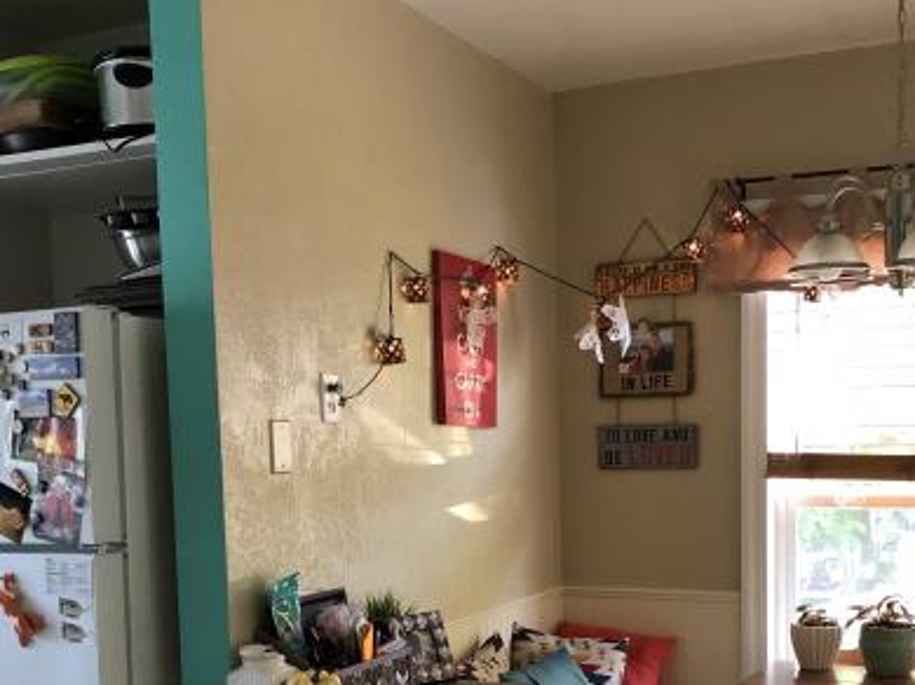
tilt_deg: -5.3
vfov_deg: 30.6
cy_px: 558
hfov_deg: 41.1
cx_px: 544
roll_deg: +1.4
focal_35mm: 46
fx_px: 1215
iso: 64
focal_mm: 3.99
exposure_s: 1/15
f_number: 1.8
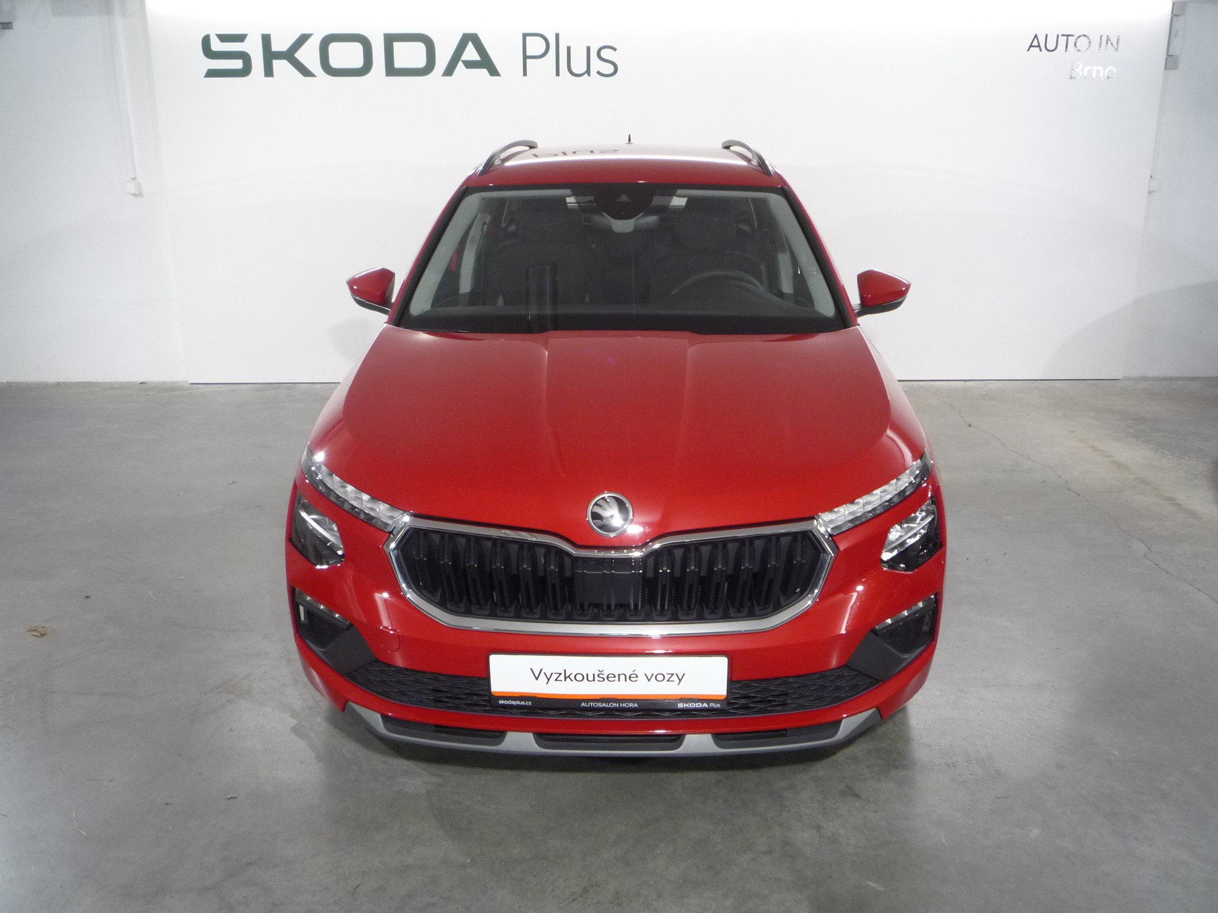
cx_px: 609
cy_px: 456
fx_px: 1056
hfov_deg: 60.0
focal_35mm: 30
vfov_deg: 46.8
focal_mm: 5.2
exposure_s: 1/30
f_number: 3.3
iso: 250
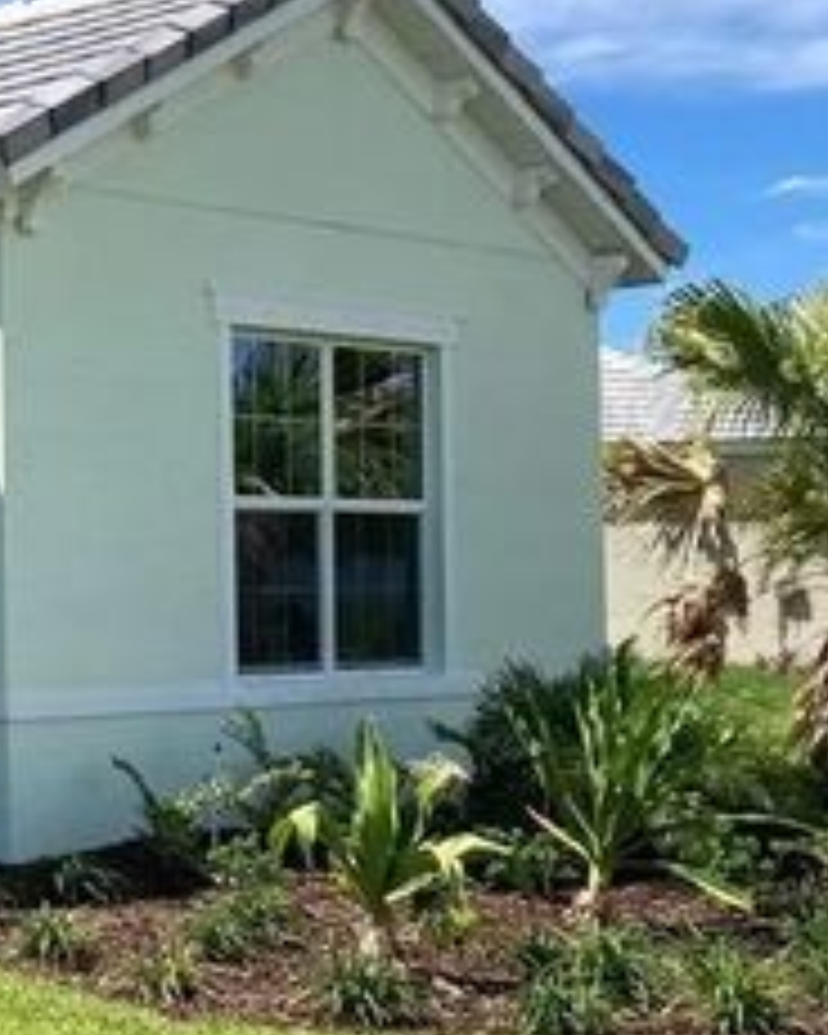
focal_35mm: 76
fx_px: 2328
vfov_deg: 25.1
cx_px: -360
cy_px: 495
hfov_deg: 18.2
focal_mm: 3.99
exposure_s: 1/1845
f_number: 1.8
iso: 20
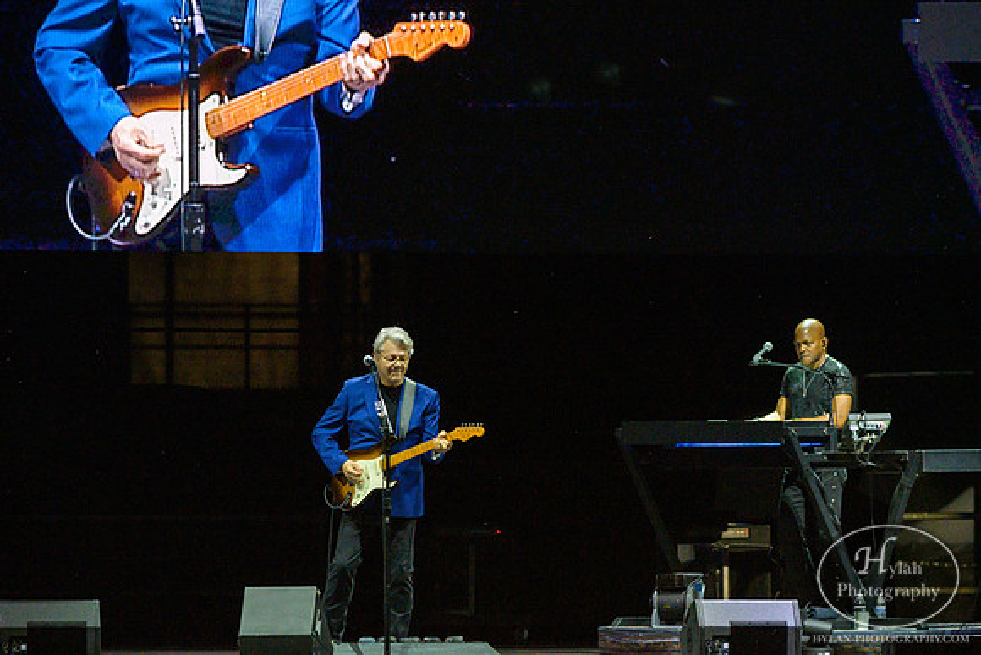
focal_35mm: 317
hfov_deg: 6.5
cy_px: 309
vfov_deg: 4.3
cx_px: 518
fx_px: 8636
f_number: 7.1
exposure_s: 1/500
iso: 4000
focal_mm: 300
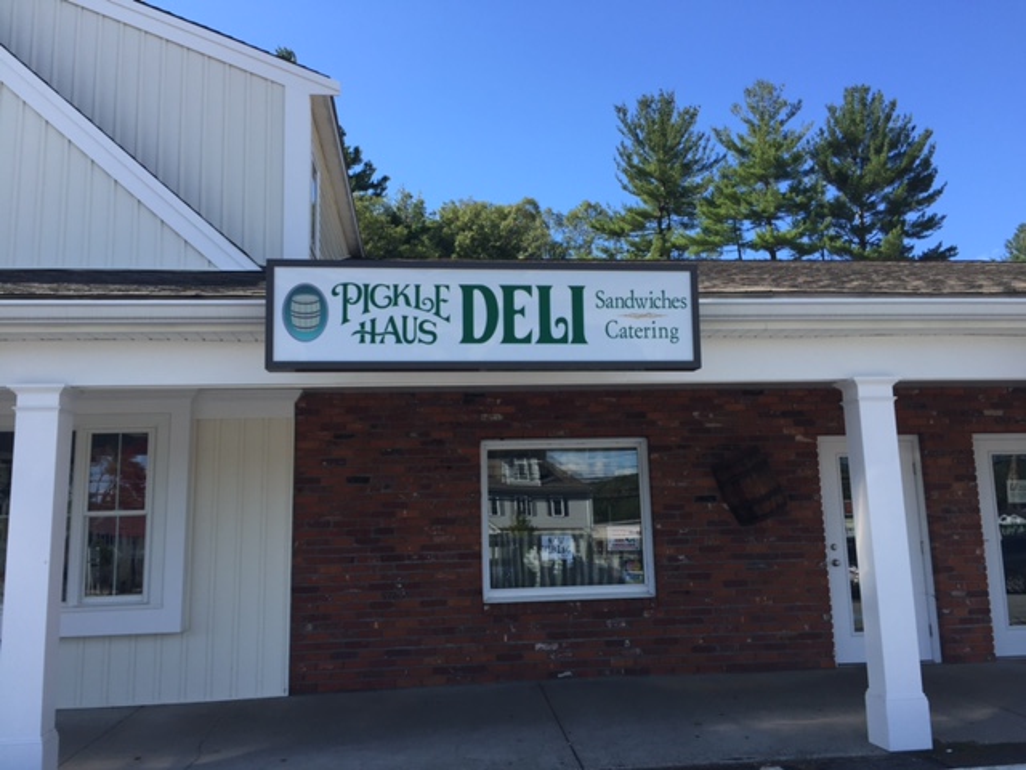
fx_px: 860
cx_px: 513
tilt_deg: +8.6
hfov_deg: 61.7
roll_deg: +0.6
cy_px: 385
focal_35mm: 29
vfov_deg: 48.2
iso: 32
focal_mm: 4.15
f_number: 2.2
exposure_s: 1/842
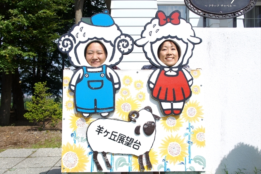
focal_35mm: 33
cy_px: 87
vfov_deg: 39.9
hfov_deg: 57.3
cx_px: 130
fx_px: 239
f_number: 5
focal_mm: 22
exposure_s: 1/1000
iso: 200
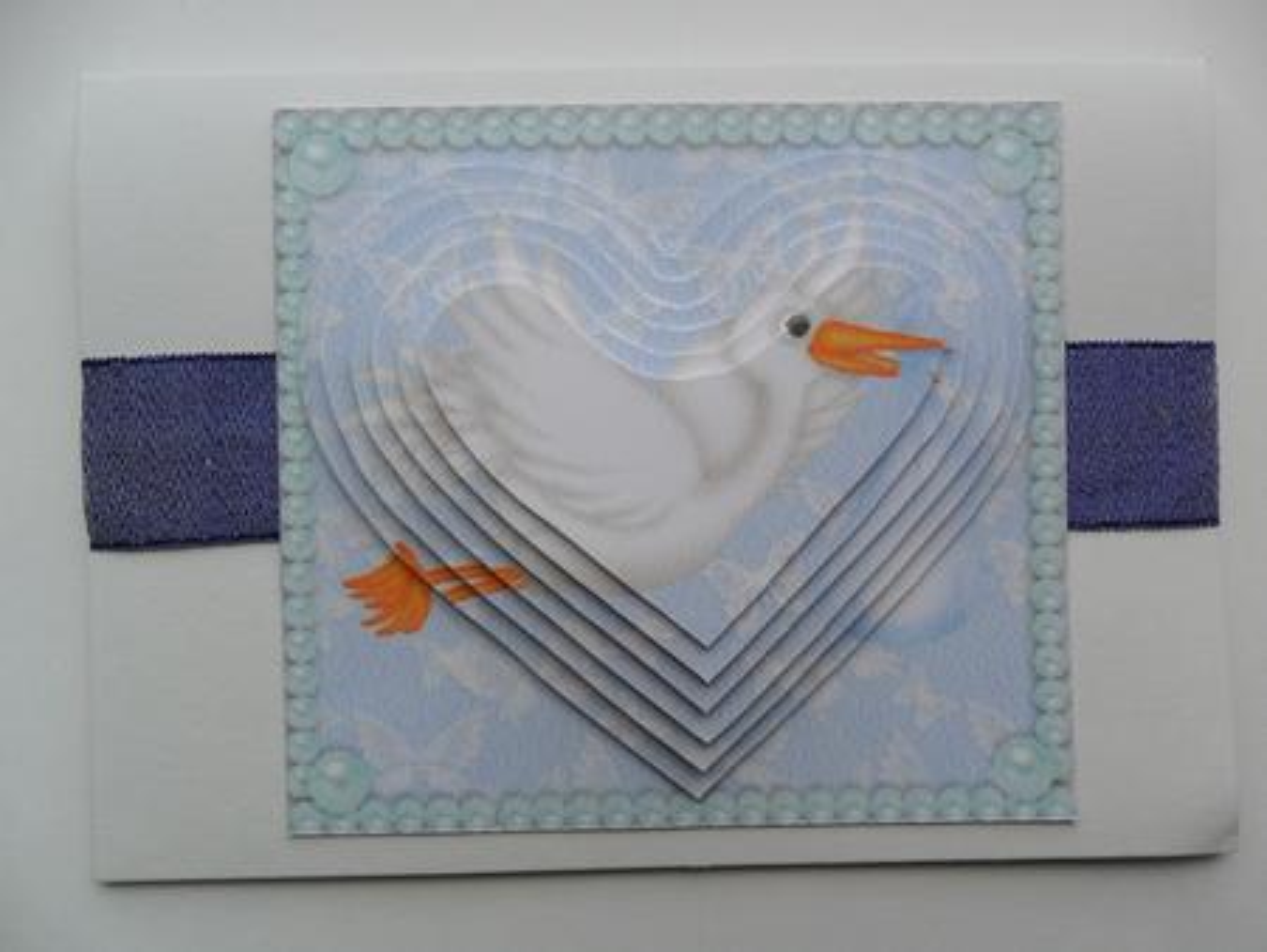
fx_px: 989
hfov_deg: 65.3
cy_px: 476
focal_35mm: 27
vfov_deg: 51.4
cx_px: 634
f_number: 3.5
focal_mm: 4.9
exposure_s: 1/250
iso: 100
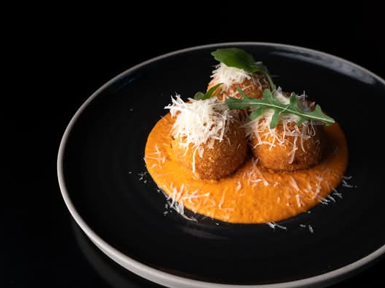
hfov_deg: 41.9
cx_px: 232
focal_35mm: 45
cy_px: 159
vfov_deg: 32.1
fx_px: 500
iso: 1000
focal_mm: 35
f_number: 10
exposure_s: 1/200
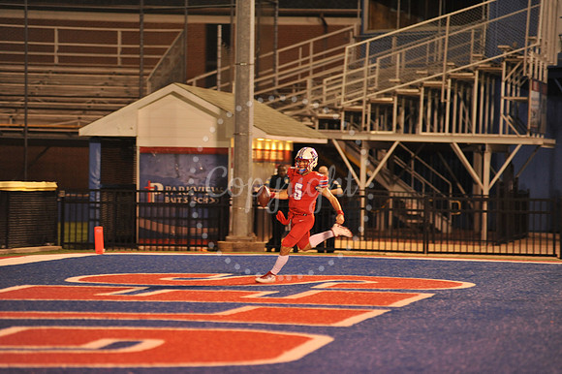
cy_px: 187
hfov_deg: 10.3
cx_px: 281
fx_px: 3120
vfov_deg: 6.9
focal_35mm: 200
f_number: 2.8
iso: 2000
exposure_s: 1/200
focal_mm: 200
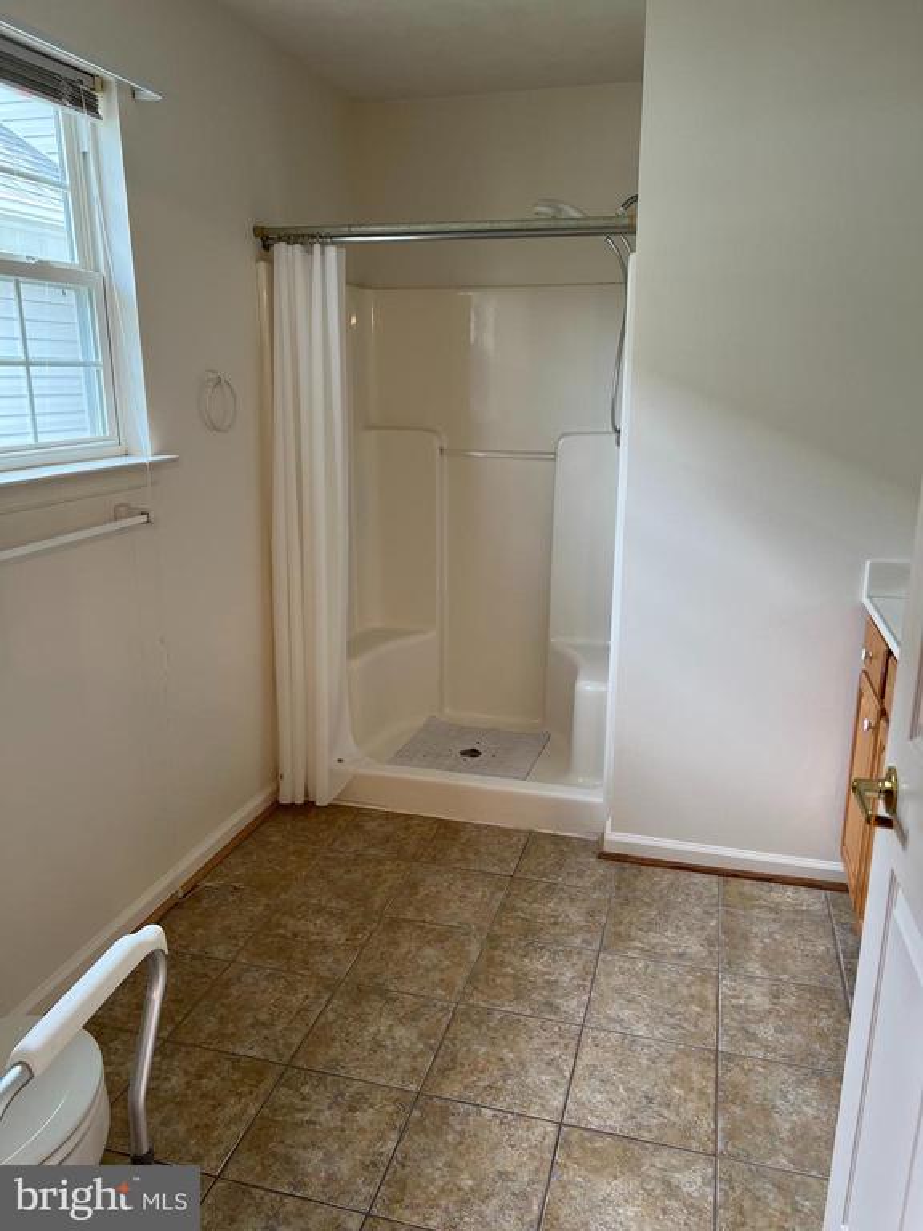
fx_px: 924
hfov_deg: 53.1
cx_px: 462
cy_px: 616
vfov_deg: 67.3
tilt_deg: -12.7
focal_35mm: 26
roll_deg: +0.4
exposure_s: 1/60
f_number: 1.5
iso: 80
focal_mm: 5.7
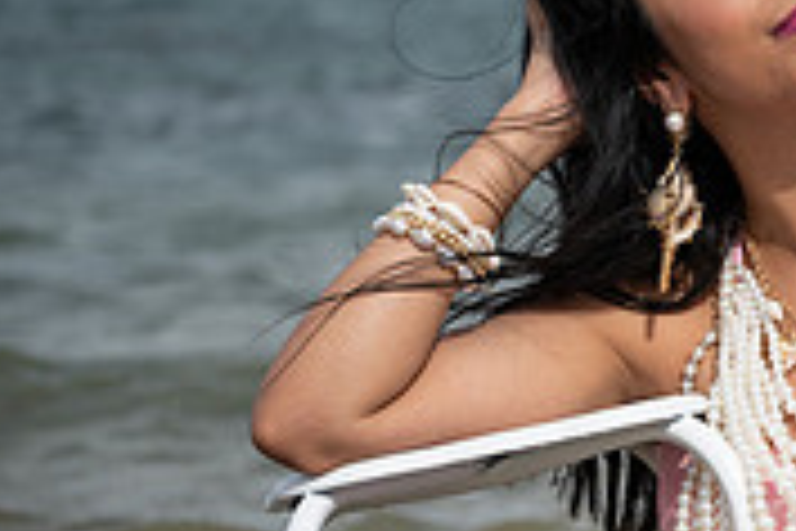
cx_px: 1371
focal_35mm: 218
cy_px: 416
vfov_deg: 6.3
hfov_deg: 9.1
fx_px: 4820
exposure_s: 1/1600
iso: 64
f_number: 2.8
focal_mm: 61
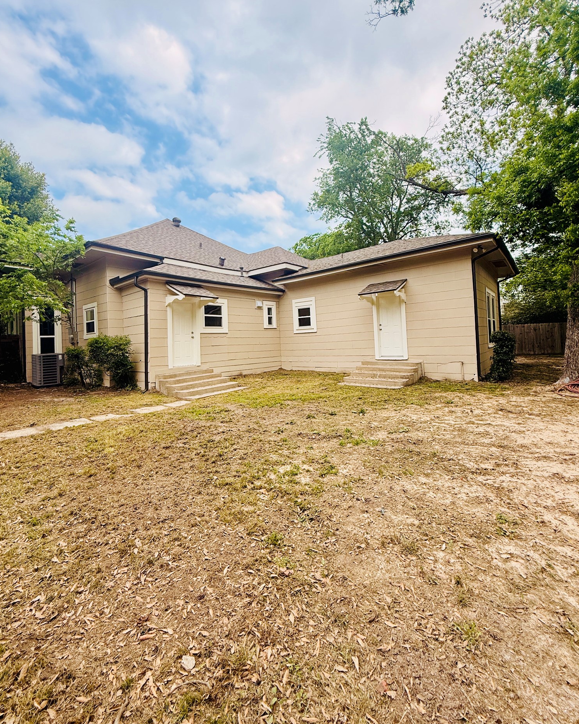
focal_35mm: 15
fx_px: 321
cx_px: 287
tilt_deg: +2.8
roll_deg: +2.5
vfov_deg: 96.6
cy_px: 335
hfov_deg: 84.0
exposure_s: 1/1259
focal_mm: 2.22
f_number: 2.2
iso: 50
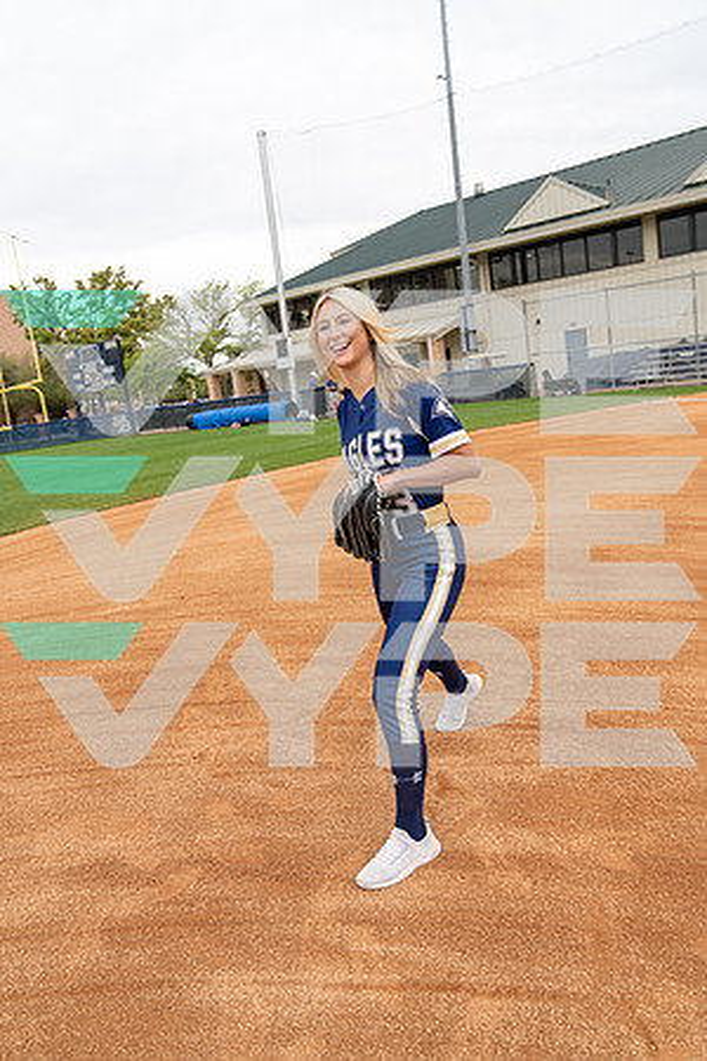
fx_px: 795
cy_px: 530
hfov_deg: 47.9
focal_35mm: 27
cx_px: 354
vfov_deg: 67.4
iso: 400
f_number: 4.5
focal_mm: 27
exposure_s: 1/1000
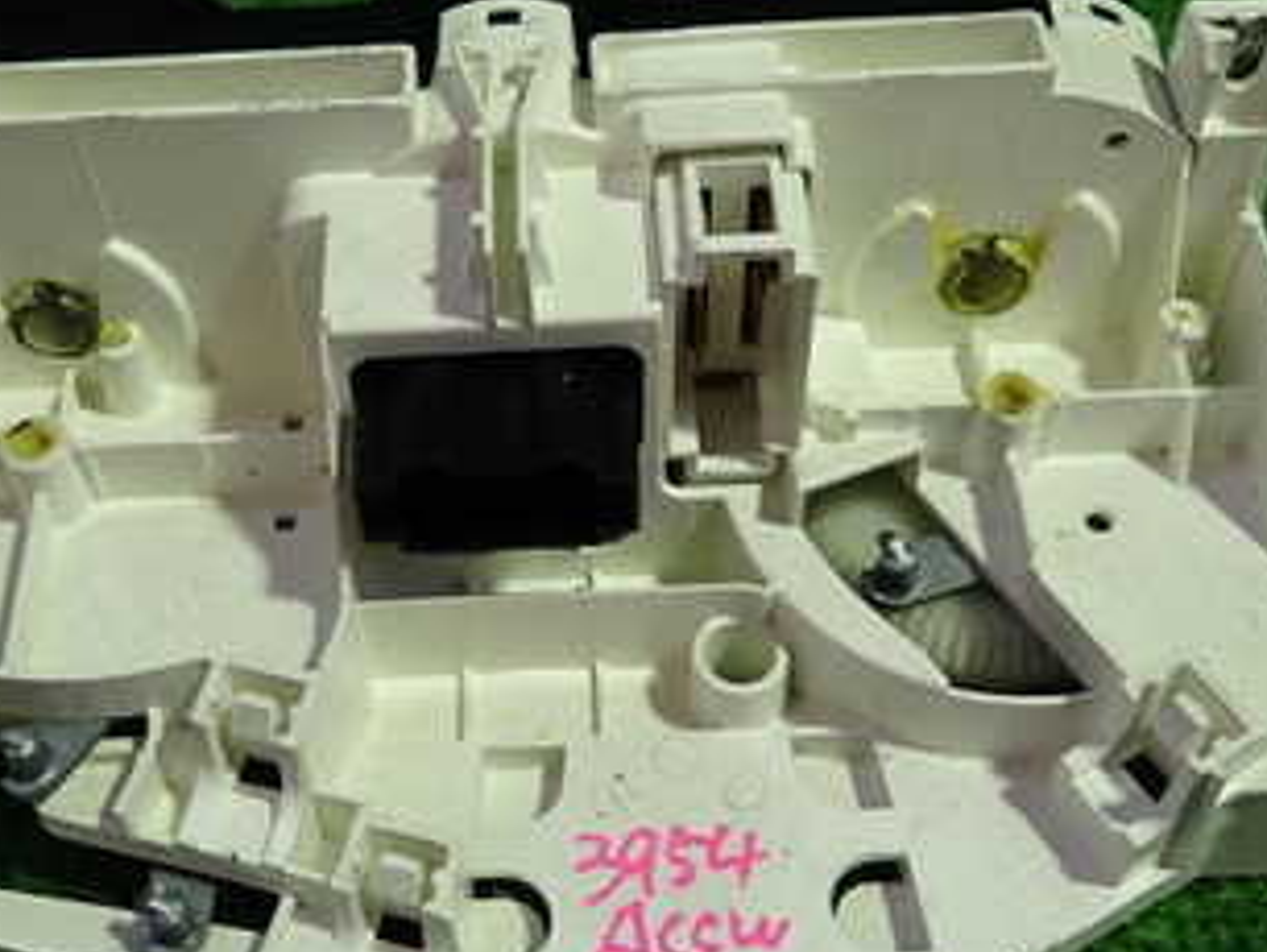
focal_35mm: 49
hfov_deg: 38.8
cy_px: 447
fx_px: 1795
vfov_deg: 29.7
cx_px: 547
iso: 125
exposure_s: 1/60
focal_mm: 4.5
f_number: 2
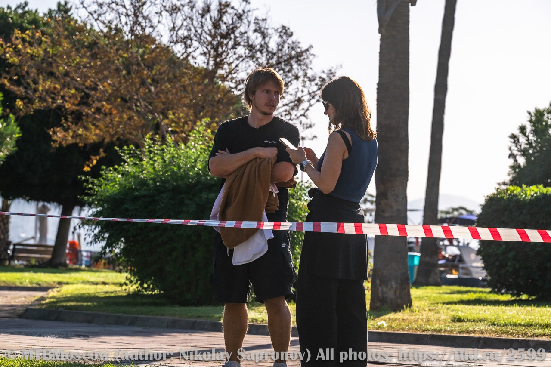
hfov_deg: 14.2
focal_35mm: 145
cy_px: 184
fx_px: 2219
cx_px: 276
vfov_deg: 9.5
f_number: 8
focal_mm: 145
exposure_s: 1/1600
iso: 320
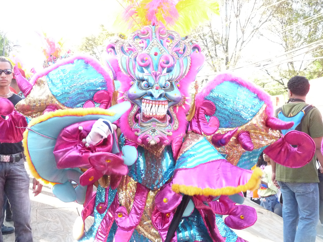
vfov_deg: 36.0
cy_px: 121
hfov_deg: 46.8
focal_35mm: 40
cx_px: 162
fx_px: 373
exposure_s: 1/250
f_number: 2.8
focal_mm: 4.9
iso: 400
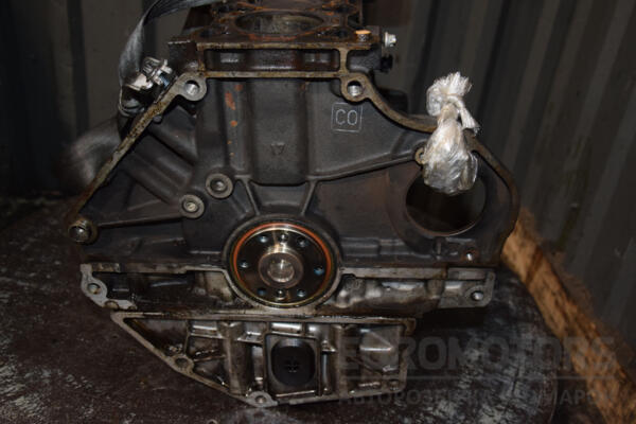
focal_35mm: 39
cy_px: 212
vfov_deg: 34.2
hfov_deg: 49.6
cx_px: 318
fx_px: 689
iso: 800
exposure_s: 1/60
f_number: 5
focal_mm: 26
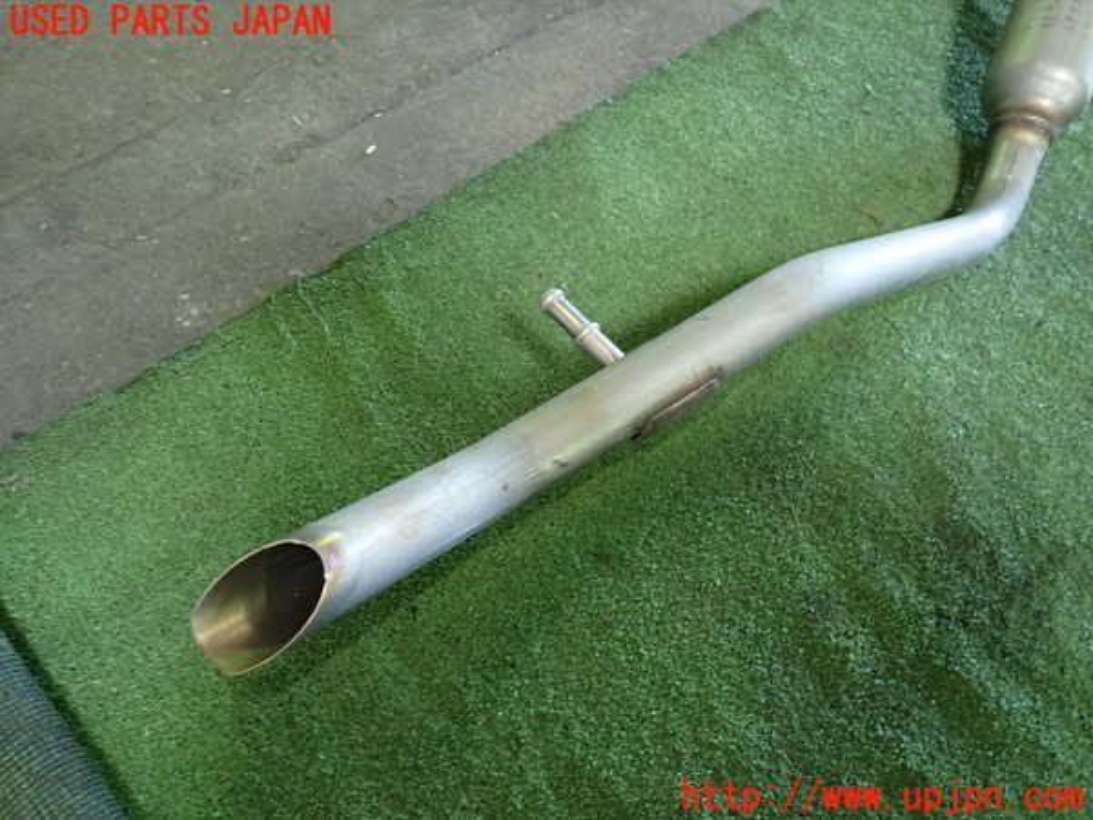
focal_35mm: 25
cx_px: 546
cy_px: 410
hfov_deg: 69.4
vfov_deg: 54.9
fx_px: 789
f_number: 2
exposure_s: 1/30
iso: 320
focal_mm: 4.5
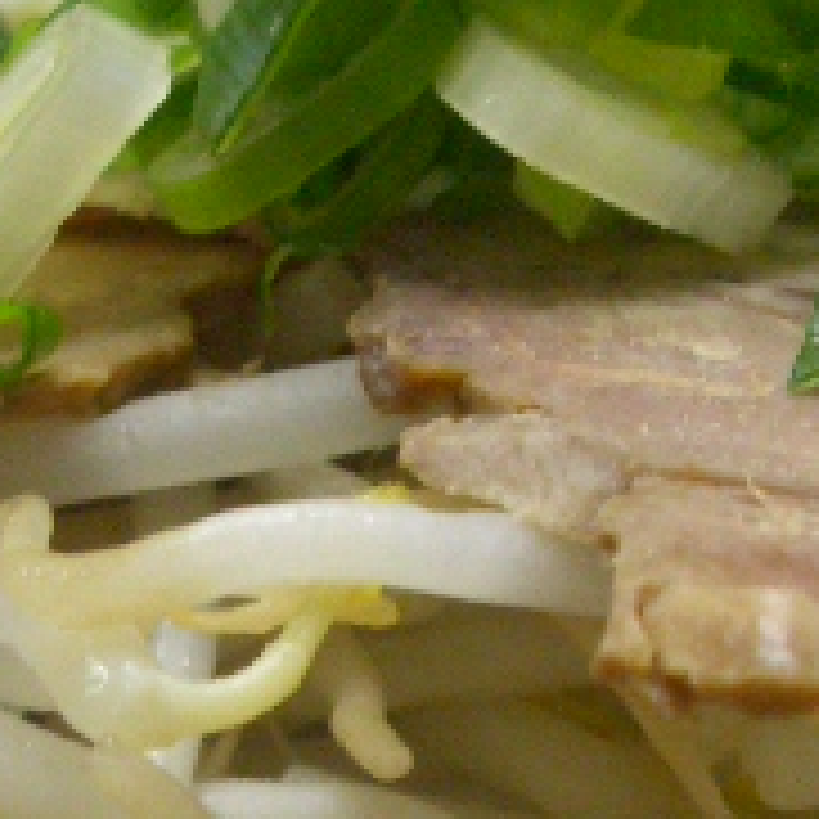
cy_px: 765
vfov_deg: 15.8
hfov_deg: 15.9
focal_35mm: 109
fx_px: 2918
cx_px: 634
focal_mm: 5.8
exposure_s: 1/30
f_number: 2.6
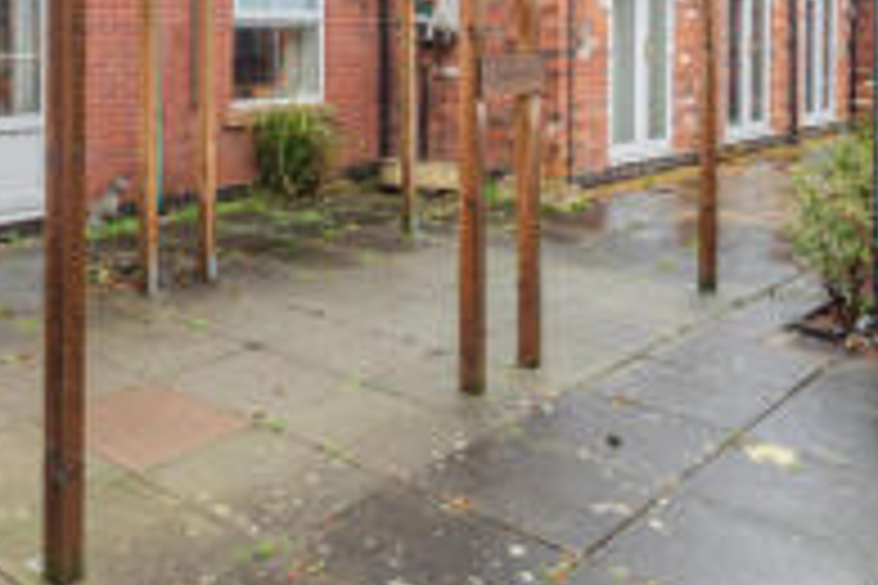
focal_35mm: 39
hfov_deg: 47.5
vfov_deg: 32.0
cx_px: 207
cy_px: 25
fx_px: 951
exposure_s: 1/6
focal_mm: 16
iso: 100
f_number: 8
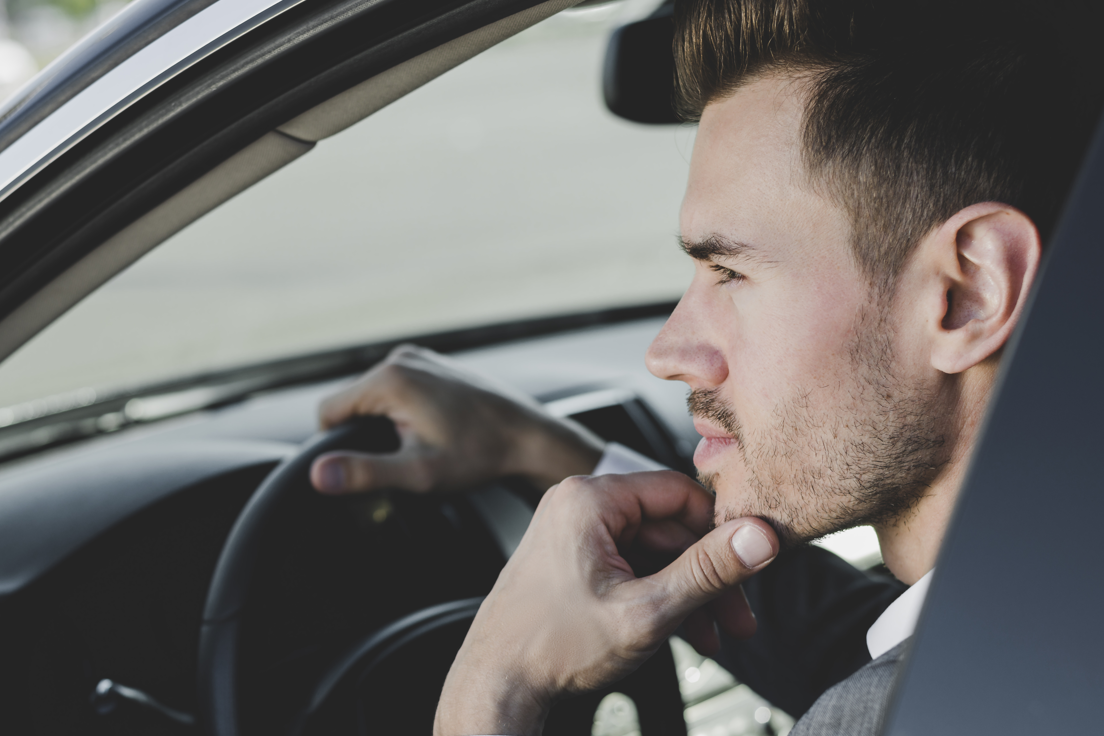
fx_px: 2270
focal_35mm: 74
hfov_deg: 27.2
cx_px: 402
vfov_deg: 18.4
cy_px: 501
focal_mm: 50
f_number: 3.5
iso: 100
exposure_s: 1/320
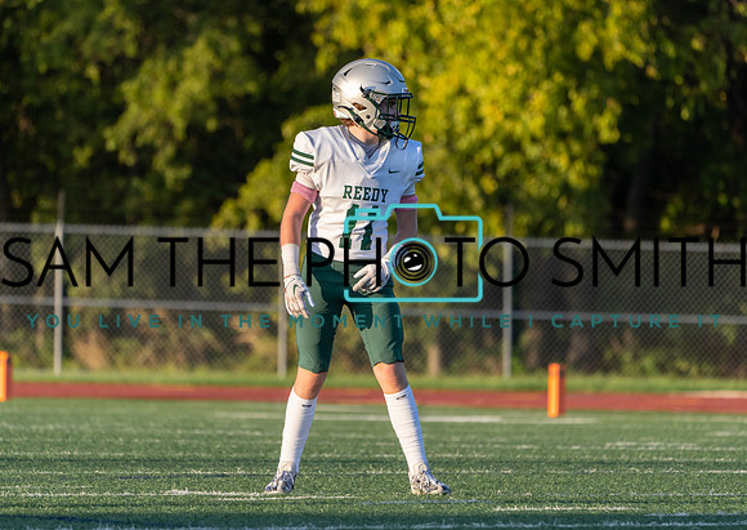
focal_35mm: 489
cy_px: 249
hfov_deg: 4.1
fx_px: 10341
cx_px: 368
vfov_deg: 2.9
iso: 1000
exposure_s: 1/1250
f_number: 7.1
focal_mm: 400
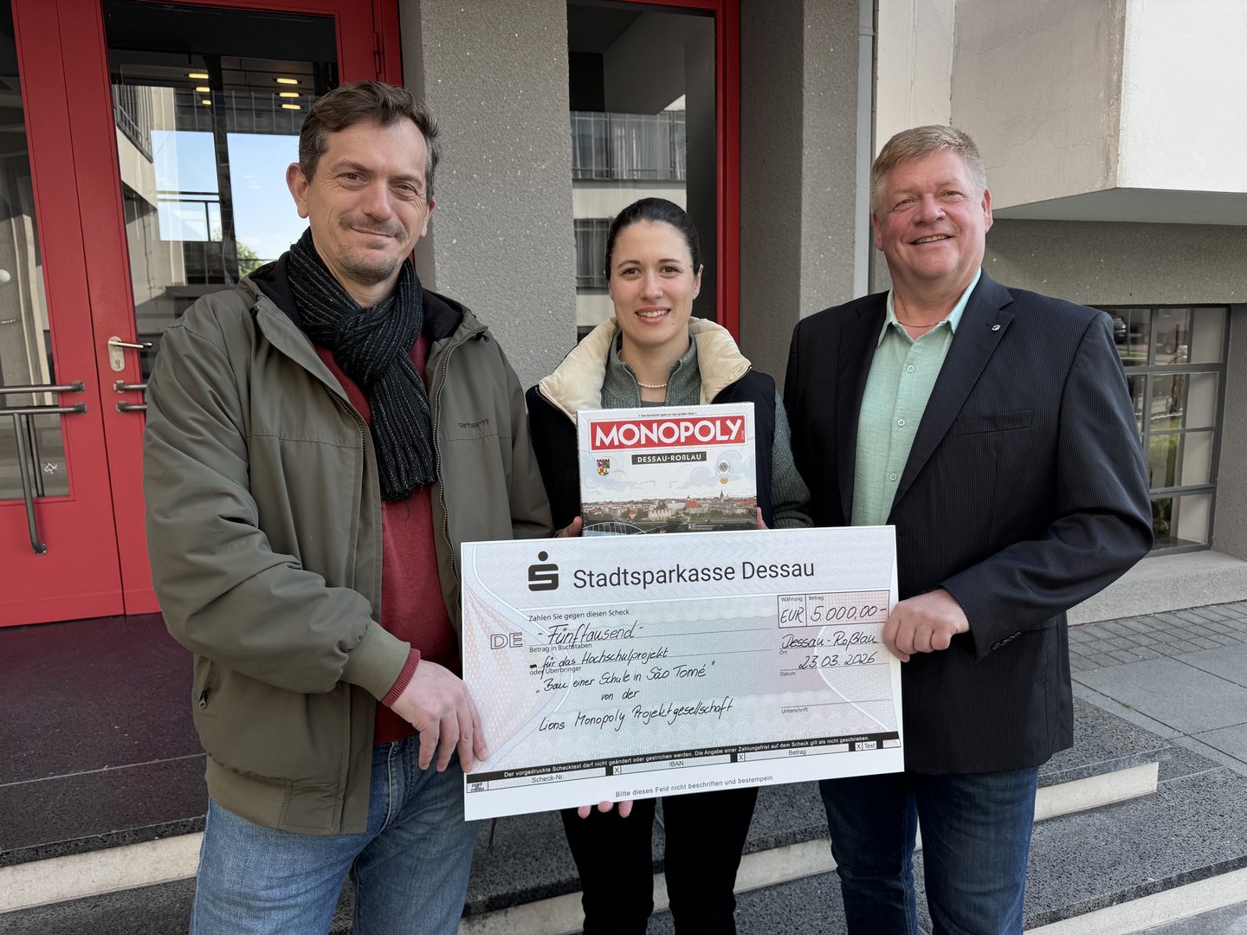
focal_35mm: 24
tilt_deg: -8.2
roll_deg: +1.3
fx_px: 865
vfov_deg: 56.8
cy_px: 468
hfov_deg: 71.6
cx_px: 624
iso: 80
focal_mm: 6.76
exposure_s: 1/792
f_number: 1.78
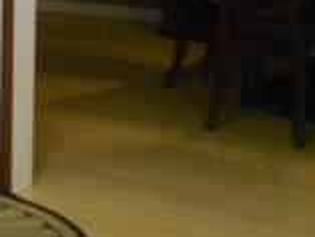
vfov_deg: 13.5
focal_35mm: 106
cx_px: -209
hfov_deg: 16.3
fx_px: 965
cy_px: -72
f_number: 3.2
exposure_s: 1/30
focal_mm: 4.6
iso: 400
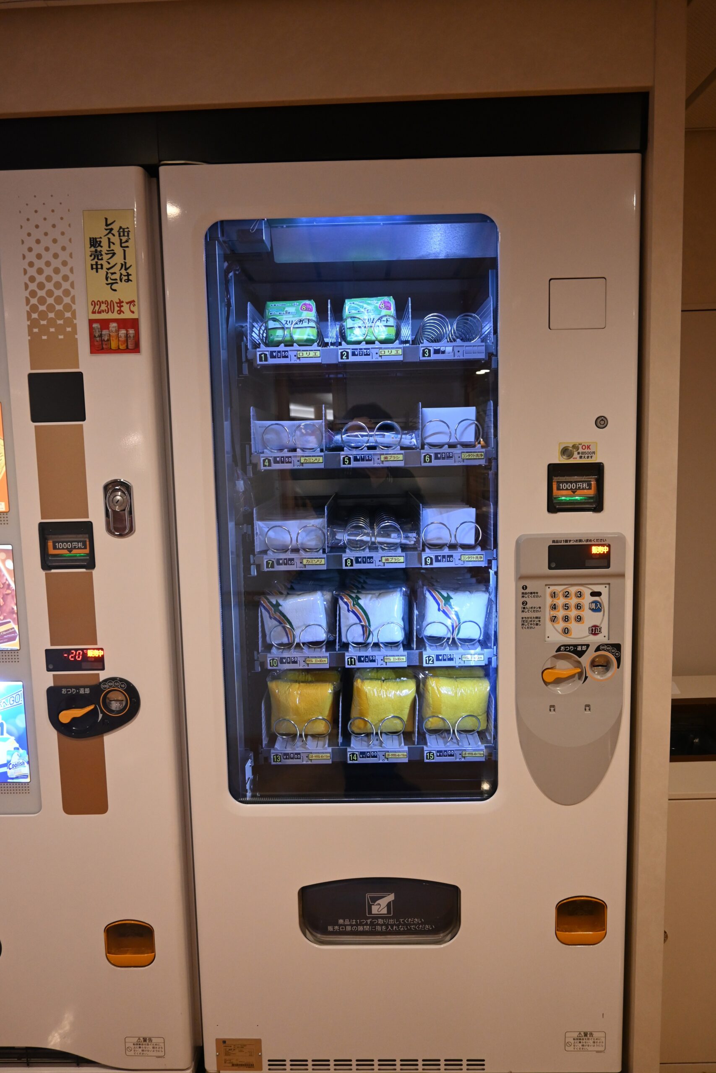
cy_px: 536
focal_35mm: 26
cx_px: 358
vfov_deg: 70.4
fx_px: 761
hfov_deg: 50.4
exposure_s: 1/60
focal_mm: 17
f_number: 4
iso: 1000
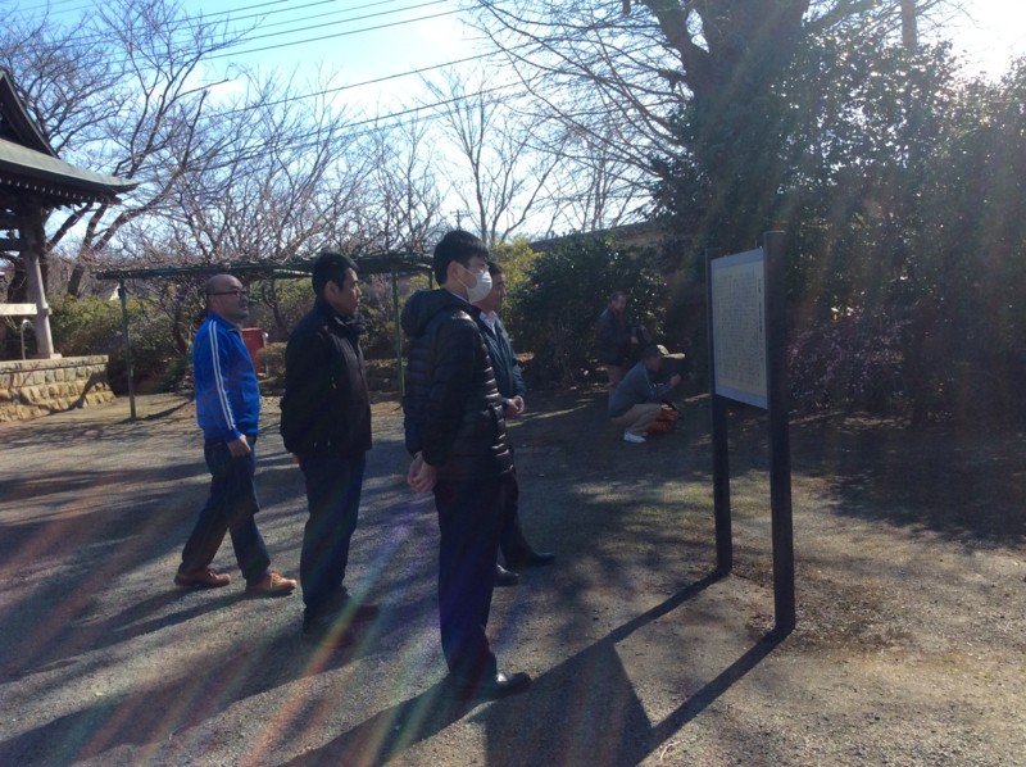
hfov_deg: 56.9
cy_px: 384
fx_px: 947
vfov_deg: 44.1
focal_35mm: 32
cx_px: 513
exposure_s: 1/853
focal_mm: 3.3
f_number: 2.4
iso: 32
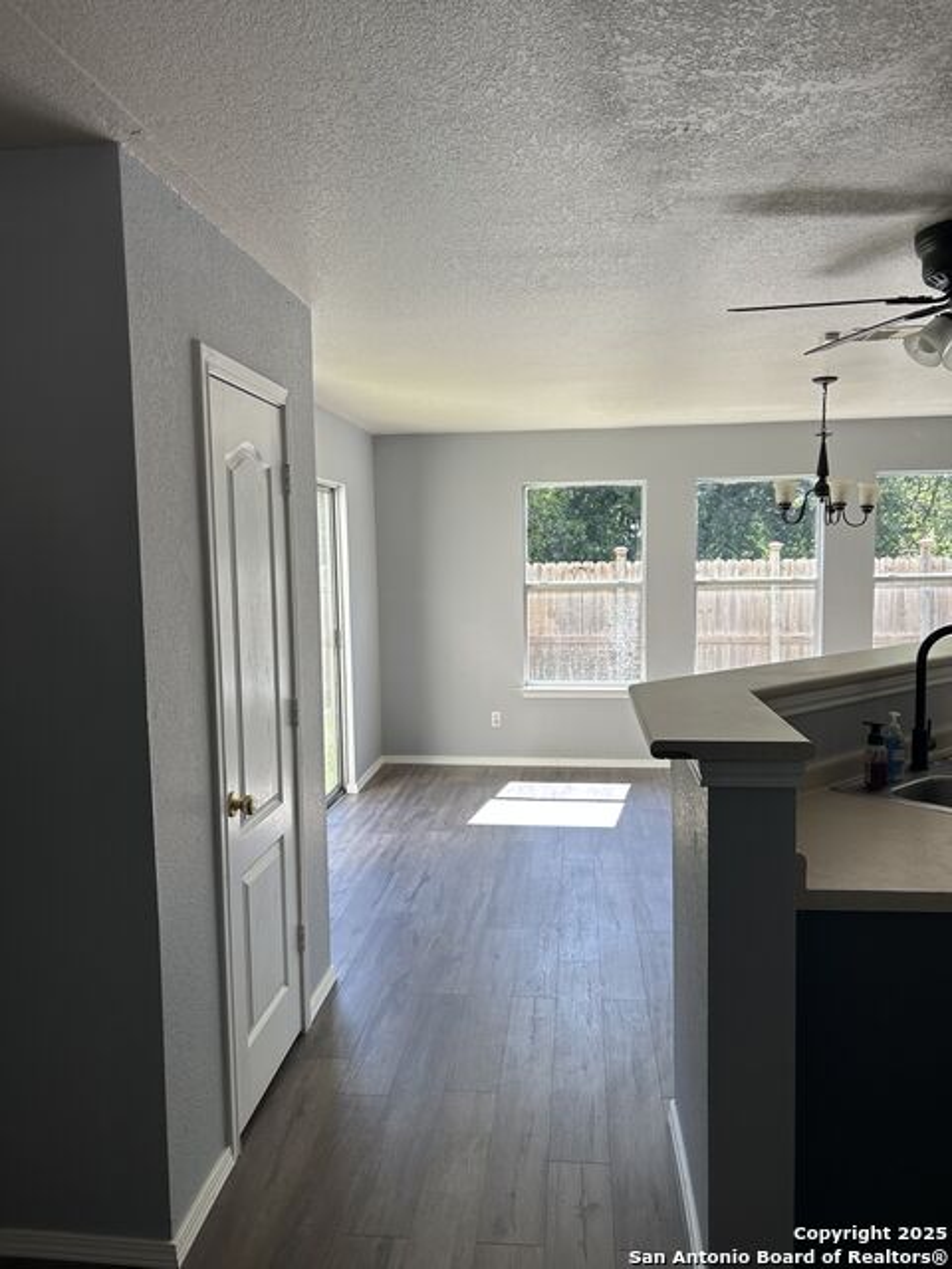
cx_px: 476
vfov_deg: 67.3
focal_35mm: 26
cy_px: 634
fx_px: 953
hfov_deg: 53.1
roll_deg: +0.8
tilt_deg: -5.5
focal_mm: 5.7
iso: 32
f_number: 1.5
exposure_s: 1/151
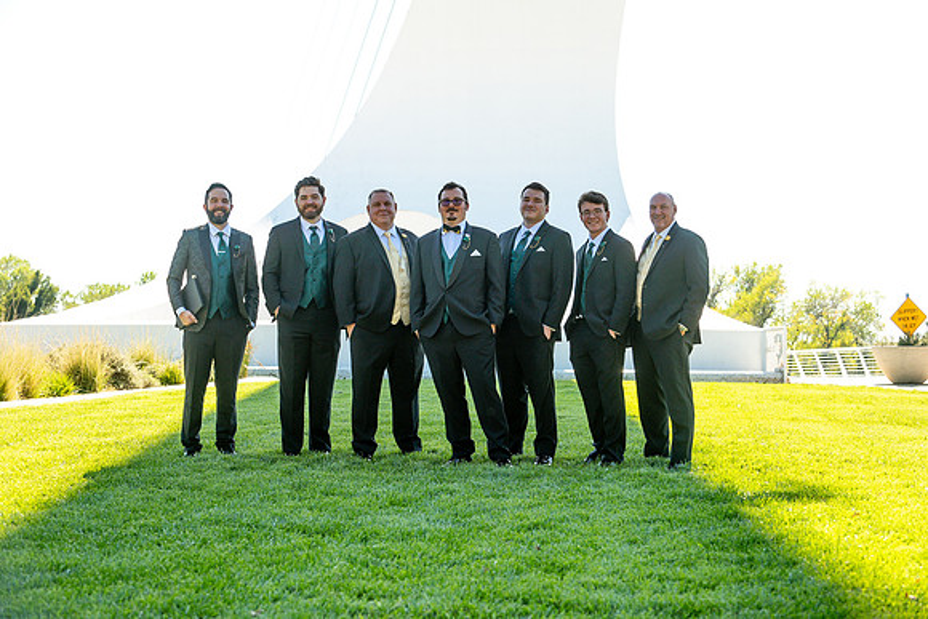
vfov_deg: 17.5
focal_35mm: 78
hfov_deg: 26.0
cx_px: 464
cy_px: 310
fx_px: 2011
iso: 400
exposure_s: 1/640
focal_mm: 78
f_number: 5.6
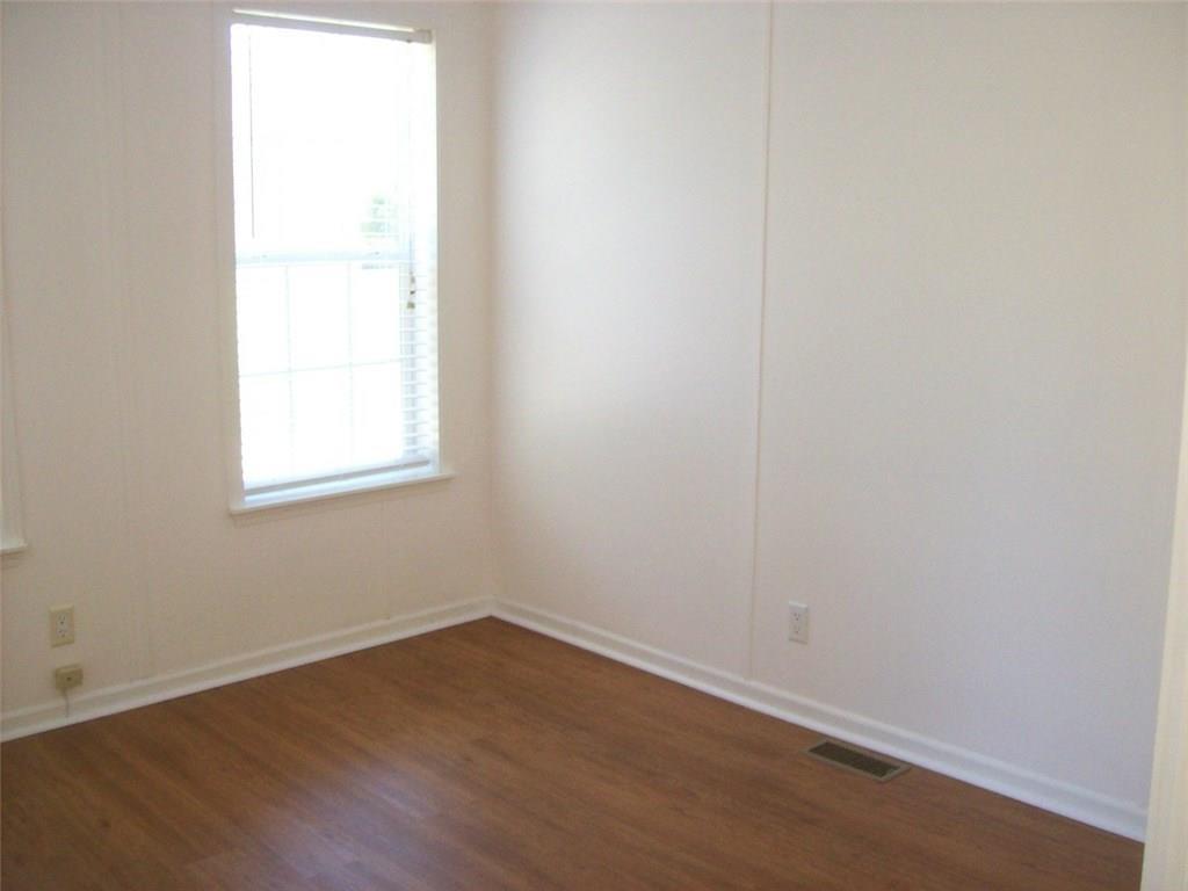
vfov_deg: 39.7
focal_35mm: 36
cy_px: 446
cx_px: 594
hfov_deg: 51.4
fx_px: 1235
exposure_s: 1/76.2
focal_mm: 6
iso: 200
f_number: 2.7
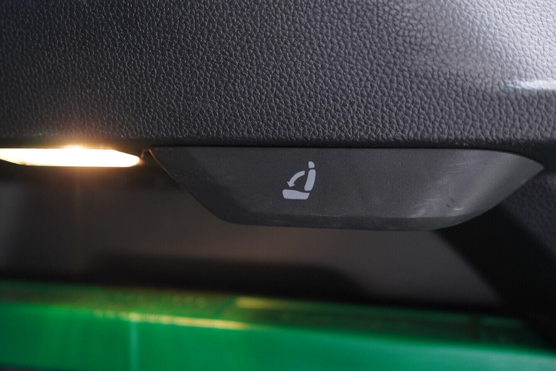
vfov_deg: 36.9
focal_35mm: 36
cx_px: 278
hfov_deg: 53.1
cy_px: 186
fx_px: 556
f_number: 2.8
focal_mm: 24
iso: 800
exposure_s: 1/40
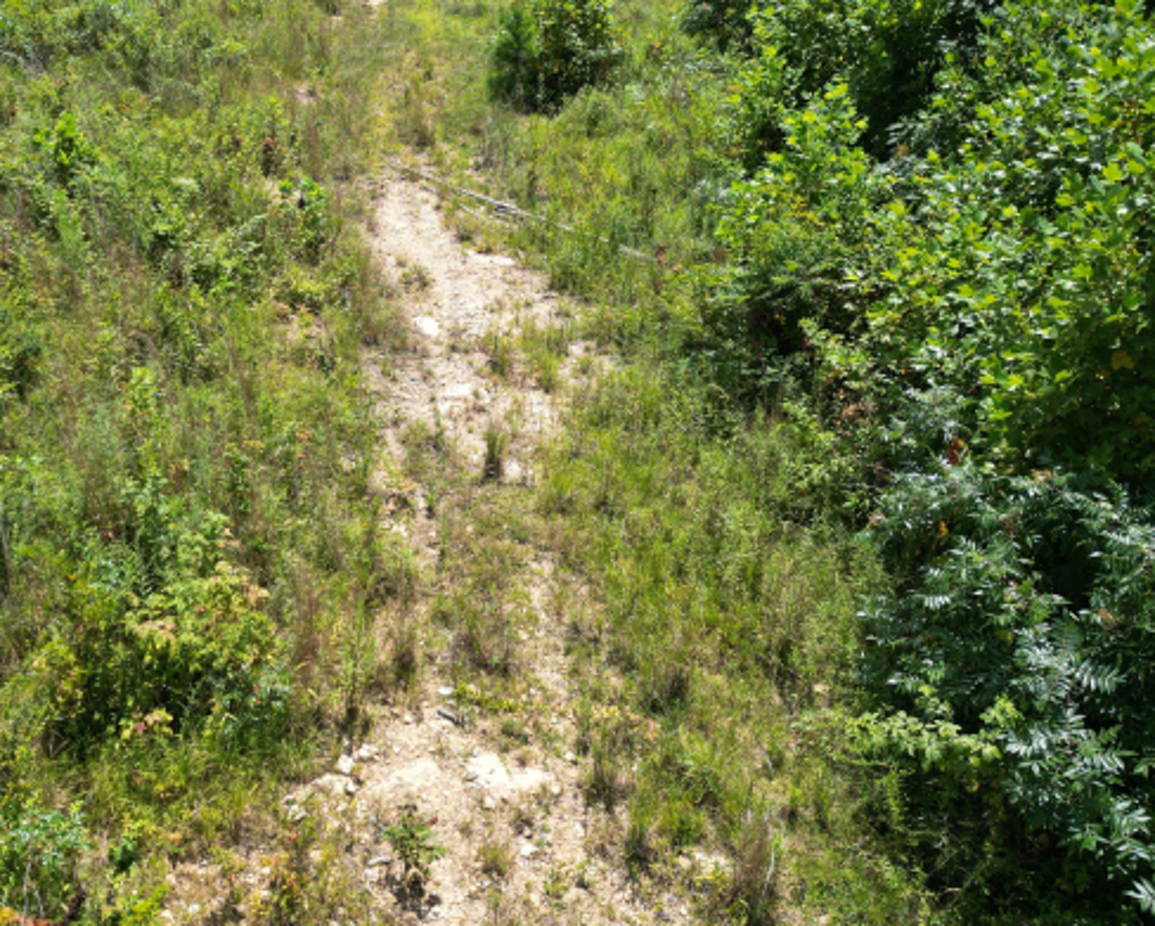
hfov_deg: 54.5
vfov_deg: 45.6
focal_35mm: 32
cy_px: 379
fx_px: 1095
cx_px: 382
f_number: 1.7
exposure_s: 1/1500
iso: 100
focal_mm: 6.72
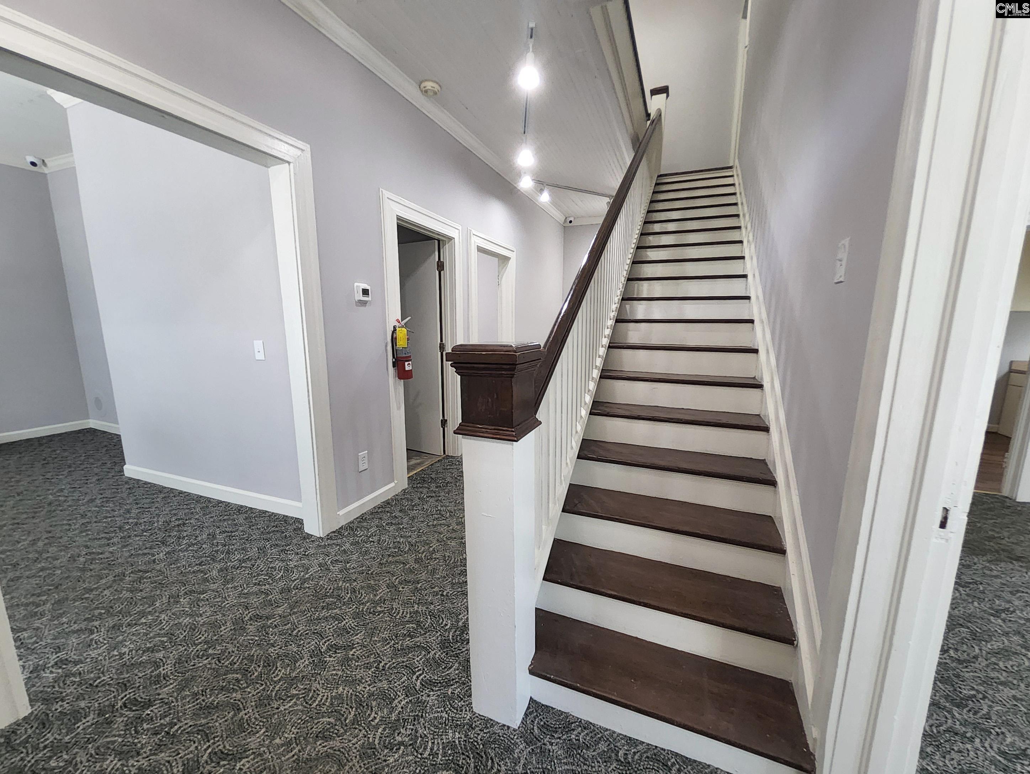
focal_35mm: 13
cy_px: 387
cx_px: 515
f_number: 2.2
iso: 200
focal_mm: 1.13
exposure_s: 1/50
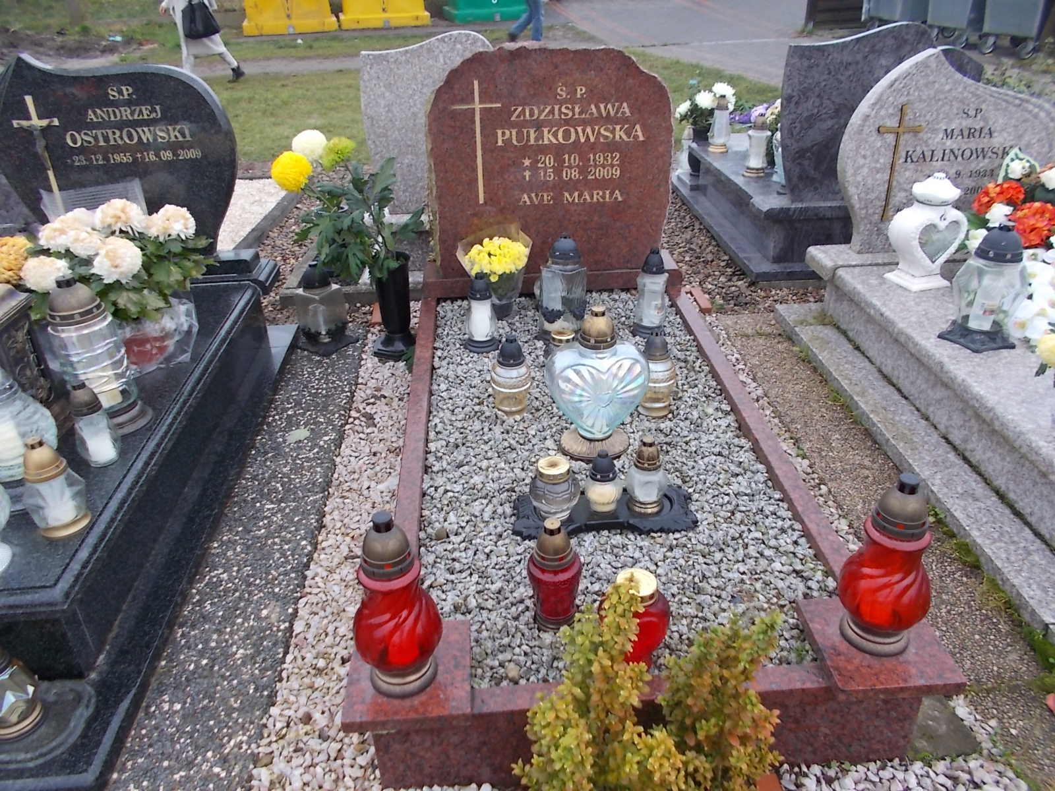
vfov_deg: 53.1
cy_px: 396
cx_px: 528
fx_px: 792
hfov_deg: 67.3
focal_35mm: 26
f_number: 3.2
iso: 80
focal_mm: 4.6
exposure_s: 1/50
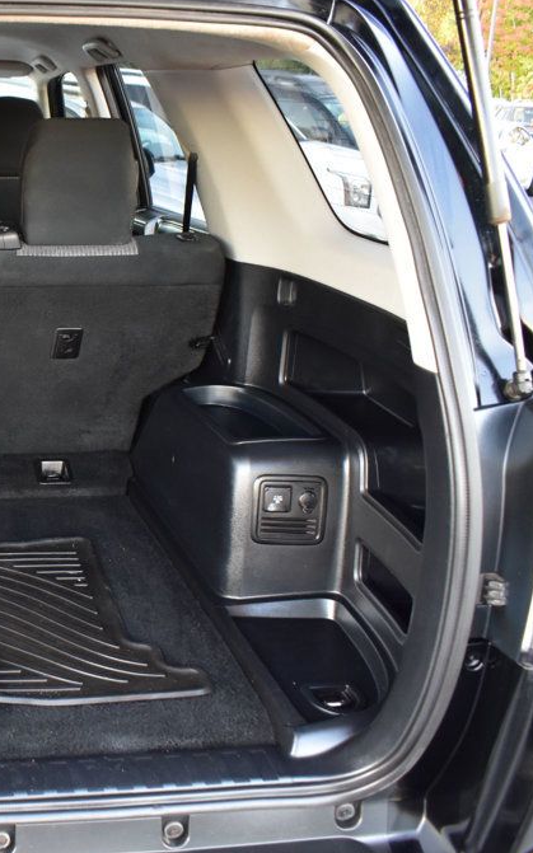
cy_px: 422
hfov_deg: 27.5
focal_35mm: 42
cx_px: -74
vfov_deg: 47.2
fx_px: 977
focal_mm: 18
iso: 1000
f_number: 6.3
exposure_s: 1/15
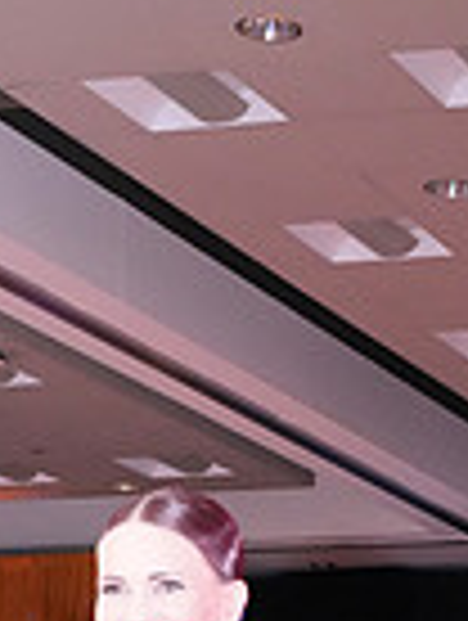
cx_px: 596
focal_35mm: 141
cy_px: 1017
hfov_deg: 10.3
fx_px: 2534
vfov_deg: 13.0
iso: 8000
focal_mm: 35
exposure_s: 1/250
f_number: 8
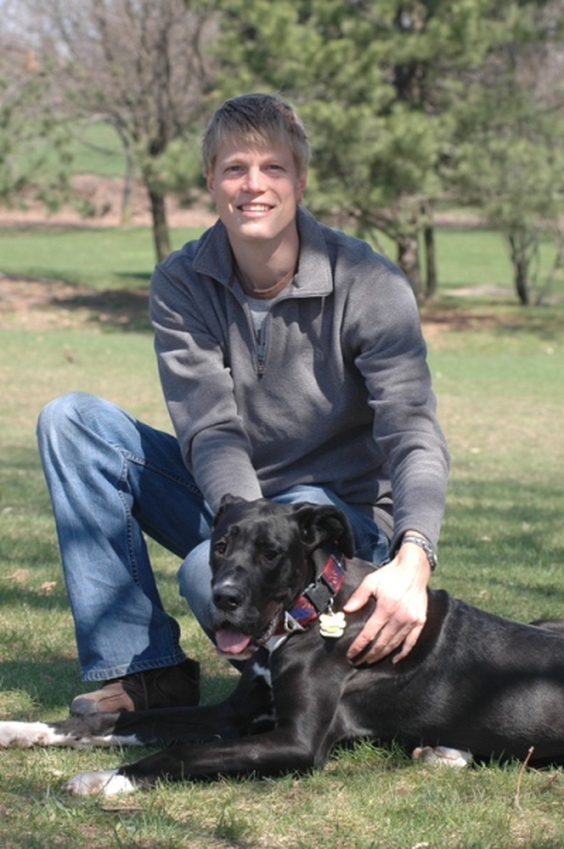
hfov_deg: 11.4
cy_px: 424
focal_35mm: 120
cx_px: 282
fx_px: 2826
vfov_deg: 17.1
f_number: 7.1
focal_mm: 80
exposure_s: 1/200
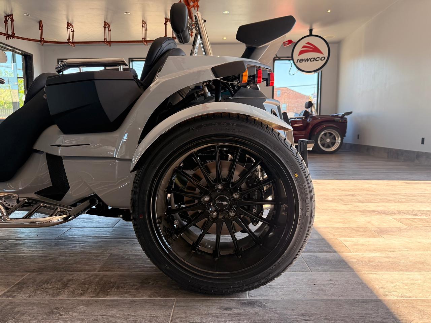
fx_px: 299
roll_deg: +0.1
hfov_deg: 71.6
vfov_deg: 56.8
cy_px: 162
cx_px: 216
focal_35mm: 24
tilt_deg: -5.8
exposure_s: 1/240
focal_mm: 6.76
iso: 125
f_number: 1.78
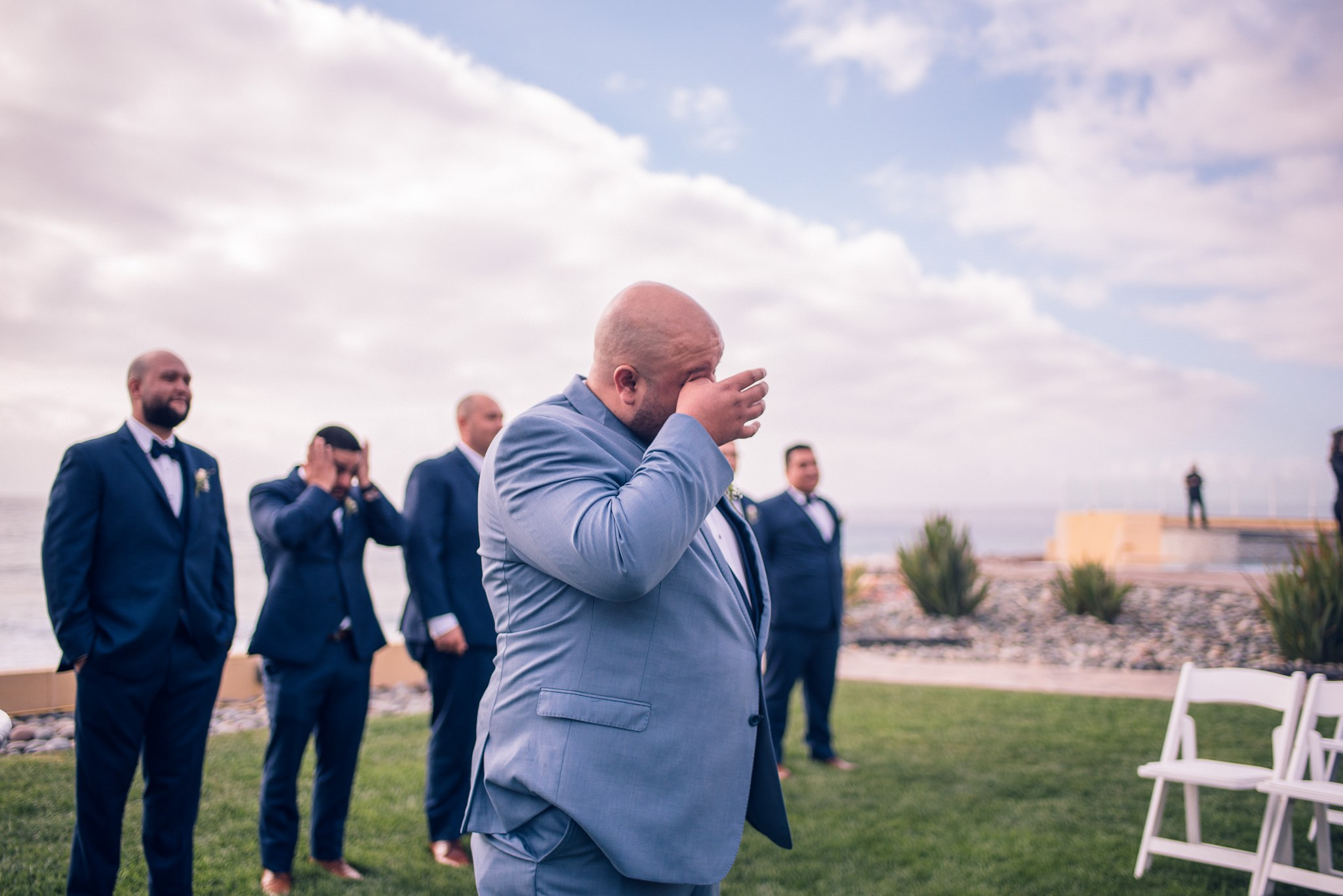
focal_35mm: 35
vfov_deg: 37.9
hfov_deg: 54.4
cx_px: 672
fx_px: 1306
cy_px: 448
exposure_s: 1/2500
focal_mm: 35
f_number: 1.8
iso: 200
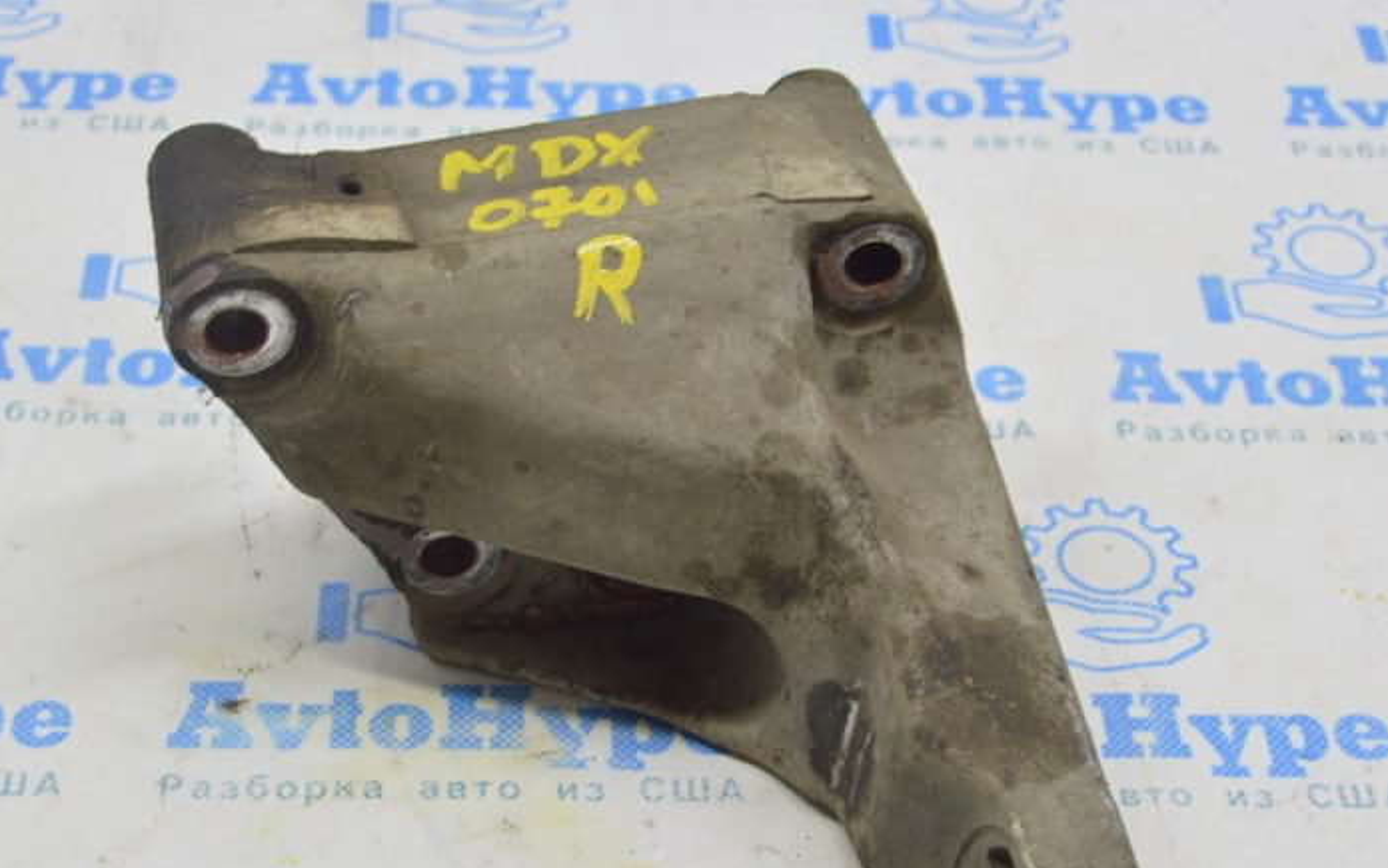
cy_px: 534
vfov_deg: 18.1
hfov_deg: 28.6
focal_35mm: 72
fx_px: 2725
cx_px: 653
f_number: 5.6
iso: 400
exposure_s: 1/20
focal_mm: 32
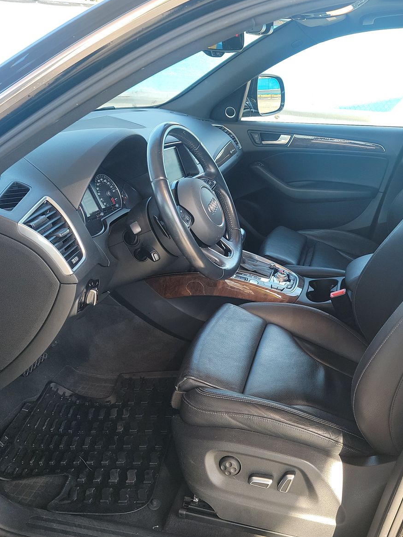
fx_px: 512
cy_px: 274
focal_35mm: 33
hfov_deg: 42.5
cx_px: 258
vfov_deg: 55.3
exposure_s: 1/59
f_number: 1.8
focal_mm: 6.7
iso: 70
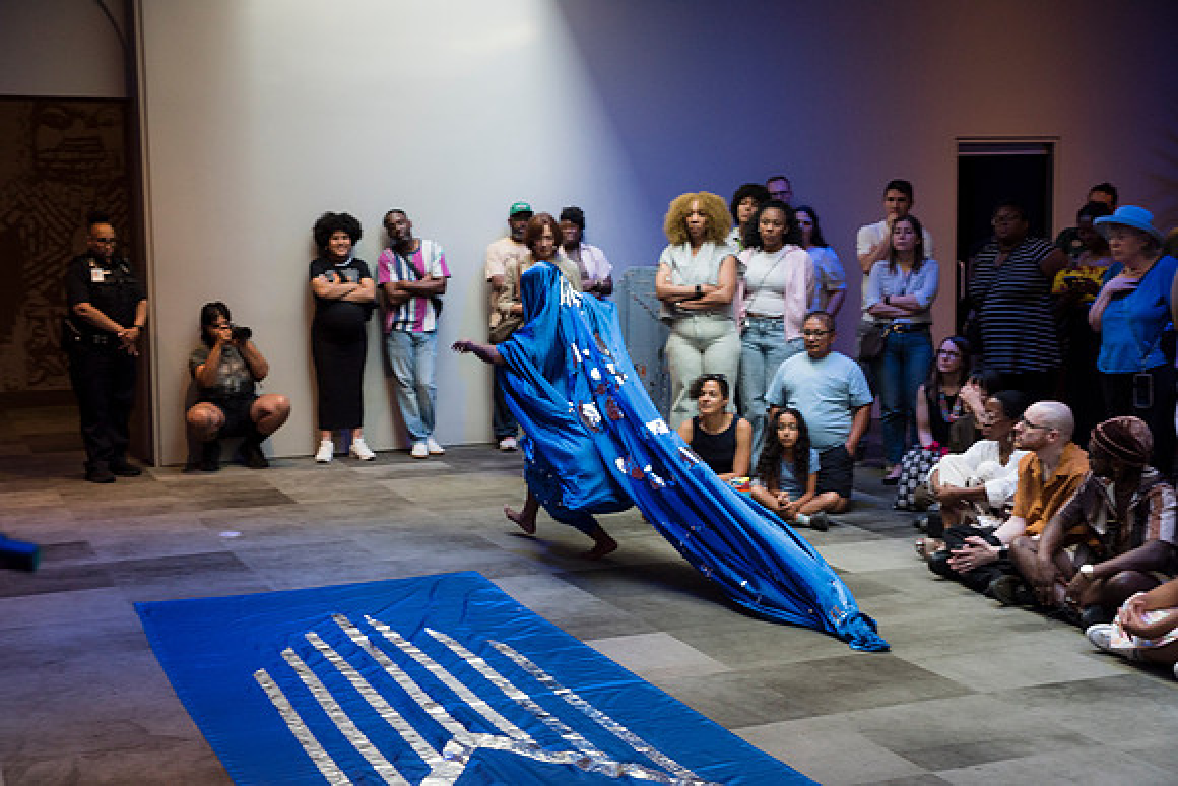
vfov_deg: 26.0
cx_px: 589
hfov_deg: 38.2
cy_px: 393
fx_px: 1702
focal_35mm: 52
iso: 800
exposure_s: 1/125
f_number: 5
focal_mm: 52
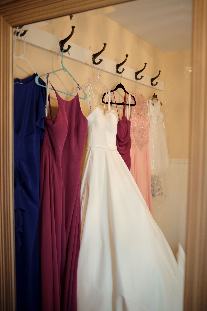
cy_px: 157
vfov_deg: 53.1
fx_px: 310
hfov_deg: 36.9
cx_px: 106
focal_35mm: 36
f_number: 1.4
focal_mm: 23
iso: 160
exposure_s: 1/60
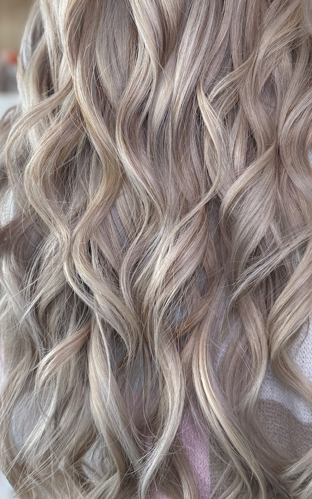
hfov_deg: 29.1
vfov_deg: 44.8
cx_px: 203
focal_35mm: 44
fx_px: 599
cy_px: 180
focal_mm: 6.76
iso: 80
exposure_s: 1/120
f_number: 1.78
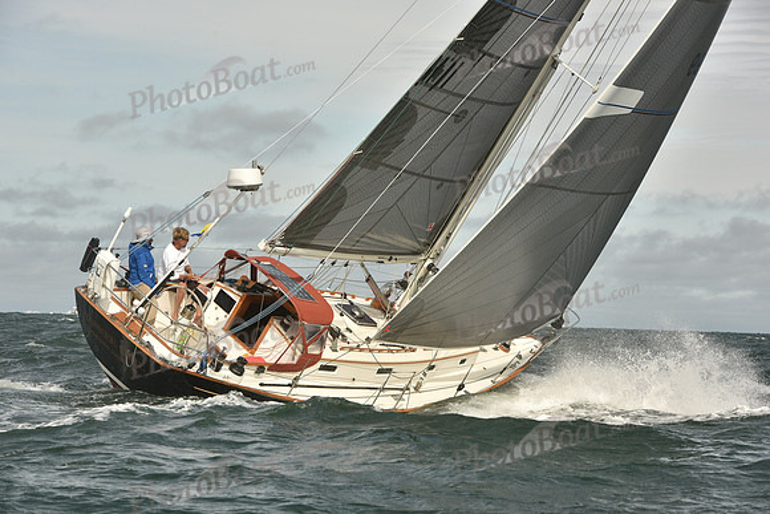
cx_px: 385
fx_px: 2674
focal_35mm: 125
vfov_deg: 11.0
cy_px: 257
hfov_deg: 16.4
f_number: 10
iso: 320
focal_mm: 125
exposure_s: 1/1250
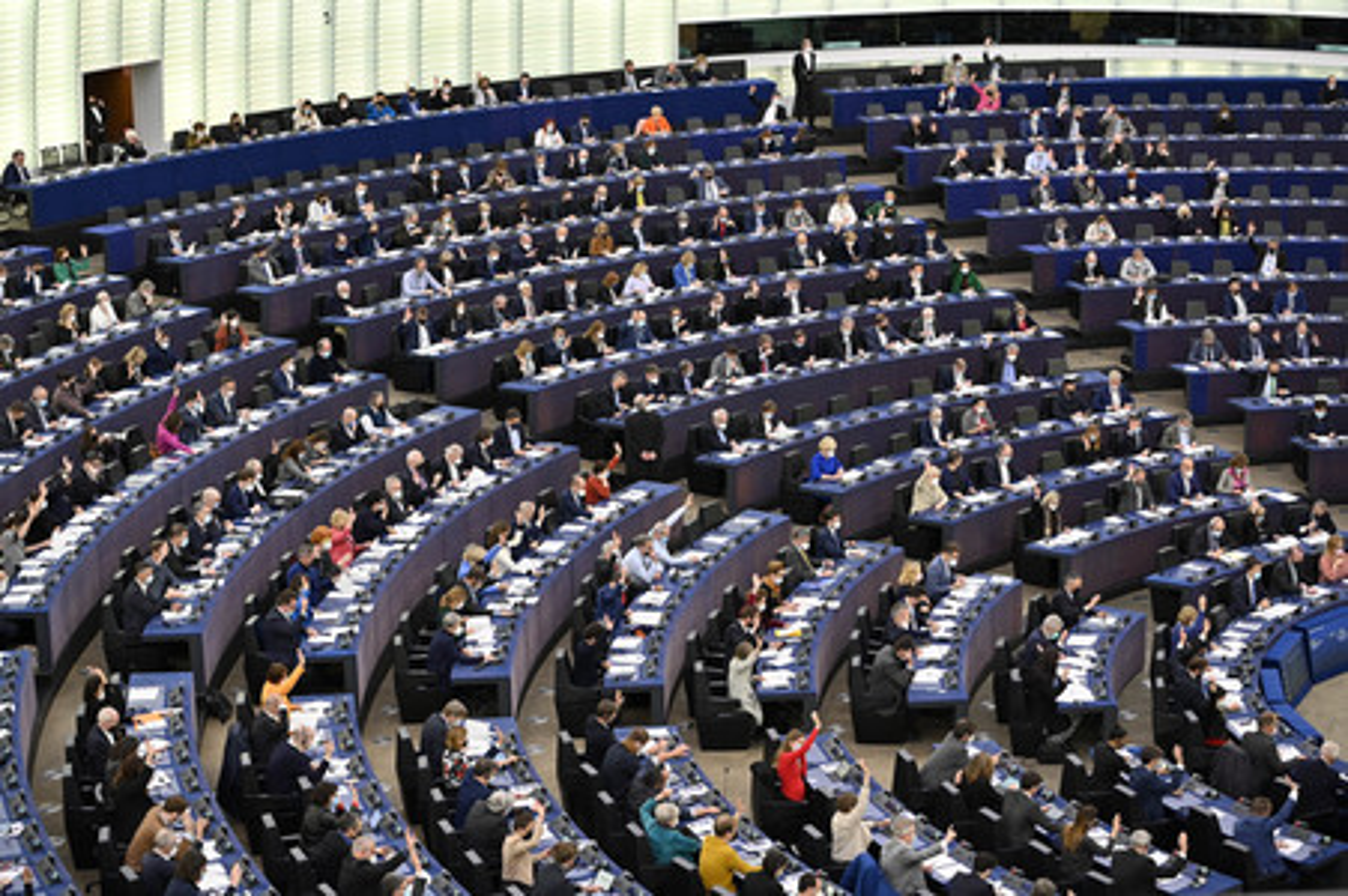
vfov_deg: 19.4
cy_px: 448
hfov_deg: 28.9
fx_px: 2619
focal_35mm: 70
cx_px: 674
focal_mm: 70
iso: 1250
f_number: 2.8
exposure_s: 1/500
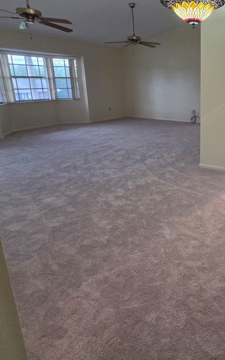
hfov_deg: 46.3
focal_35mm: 23
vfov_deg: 76.4
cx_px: 213
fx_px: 226
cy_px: 147
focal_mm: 2.2
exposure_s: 1/60
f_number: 1.9
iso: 200
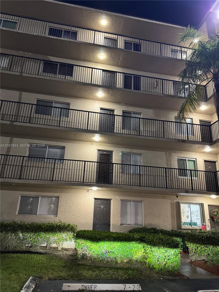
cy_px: 146
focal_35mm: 24
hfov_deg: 56.8
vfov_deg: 71.6
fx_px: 202
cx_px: 110
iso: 640
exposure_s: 1/40
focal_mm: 6.76
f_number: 1.78
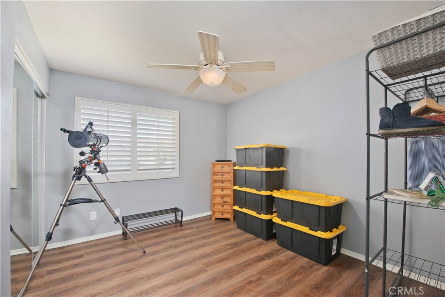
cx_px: 222
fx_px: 185
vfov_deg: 77.3
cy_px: 148
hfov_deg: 100.4
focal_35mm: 15
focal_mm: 15
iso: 400
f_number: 5.6
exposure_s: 1/200
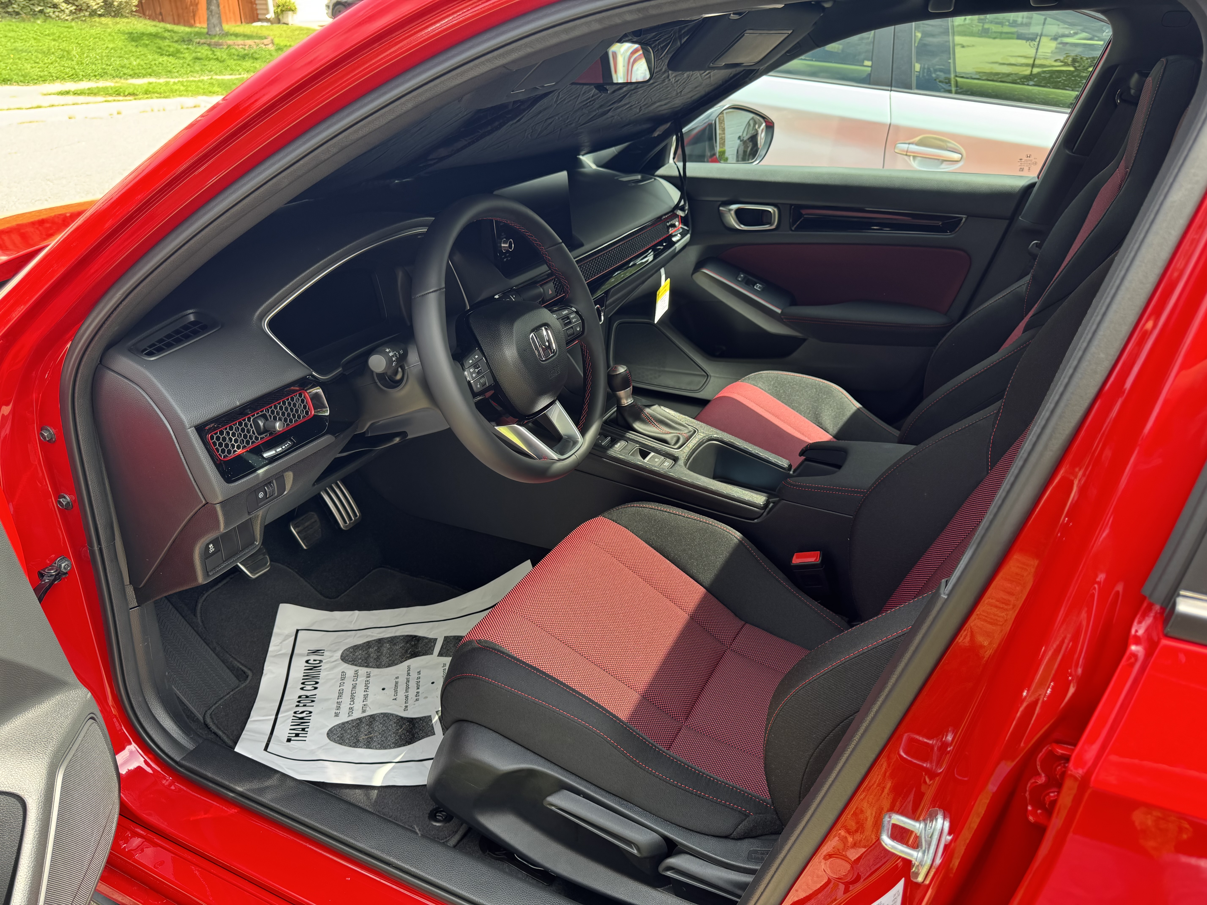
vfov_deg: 56.8
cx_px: 604
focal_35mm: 24
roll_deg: -2.2
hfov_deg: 71.6
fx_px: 837
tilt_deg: -28.1
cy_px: 452
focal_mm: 6.76
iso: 64
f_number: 1.78
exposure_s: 1/194
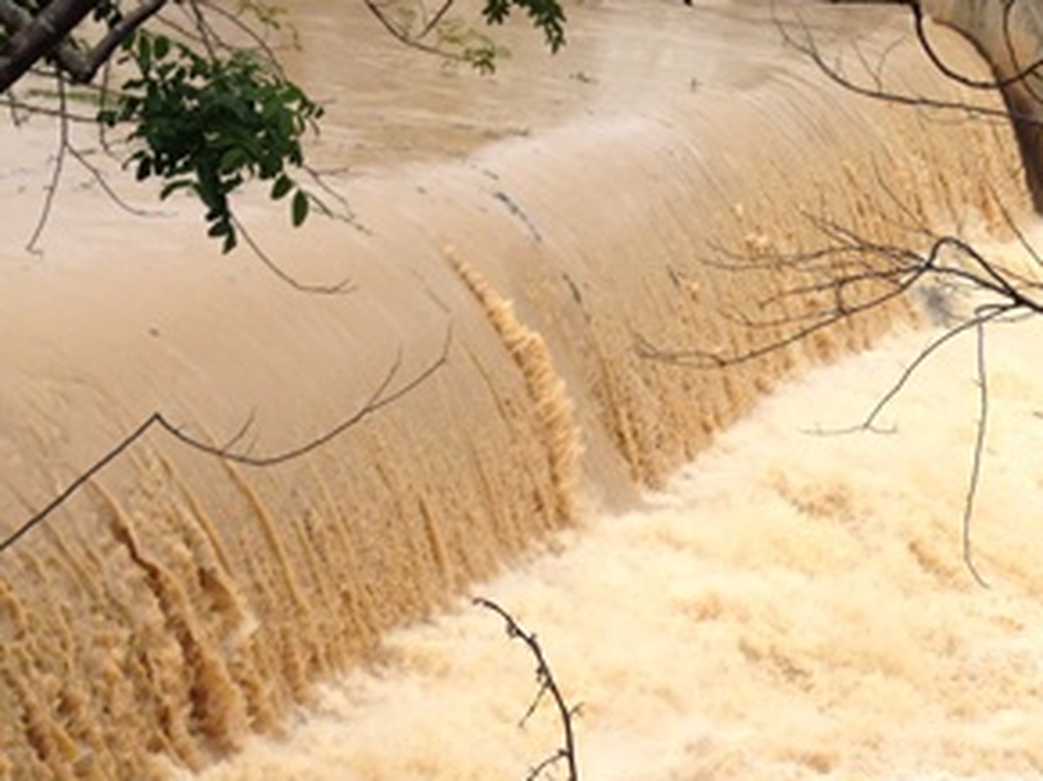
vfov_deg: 18.7
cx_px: 556
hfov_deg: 25.3
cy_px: 738
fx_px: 2319
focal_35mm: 77
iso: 50
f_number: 2.4
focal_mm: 4.28
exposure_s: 1/1453
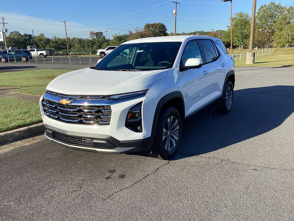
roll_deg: +0.5
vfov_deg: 45.4
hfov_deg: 58.4
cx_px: 147
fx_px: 263
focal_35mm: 31
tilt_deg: -13.5
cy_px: 110
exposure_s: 1/994
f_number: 2.4
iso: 25
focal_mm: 3.3
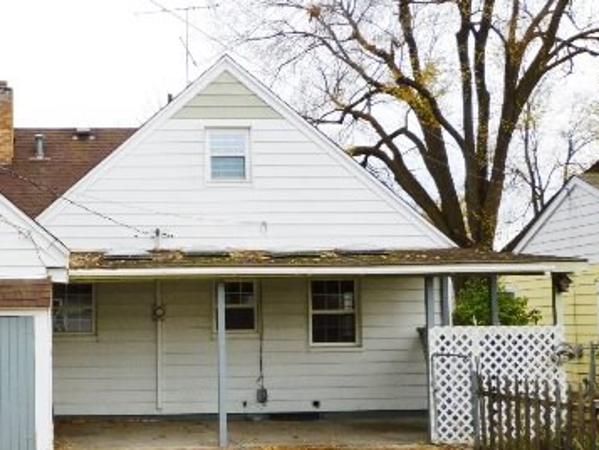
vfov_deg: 27.9
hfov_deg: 35.1
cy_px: 292
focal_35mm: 52
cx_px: 86
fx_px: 900
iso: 80
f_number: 3.3
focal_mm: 5.2
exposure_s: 1/100
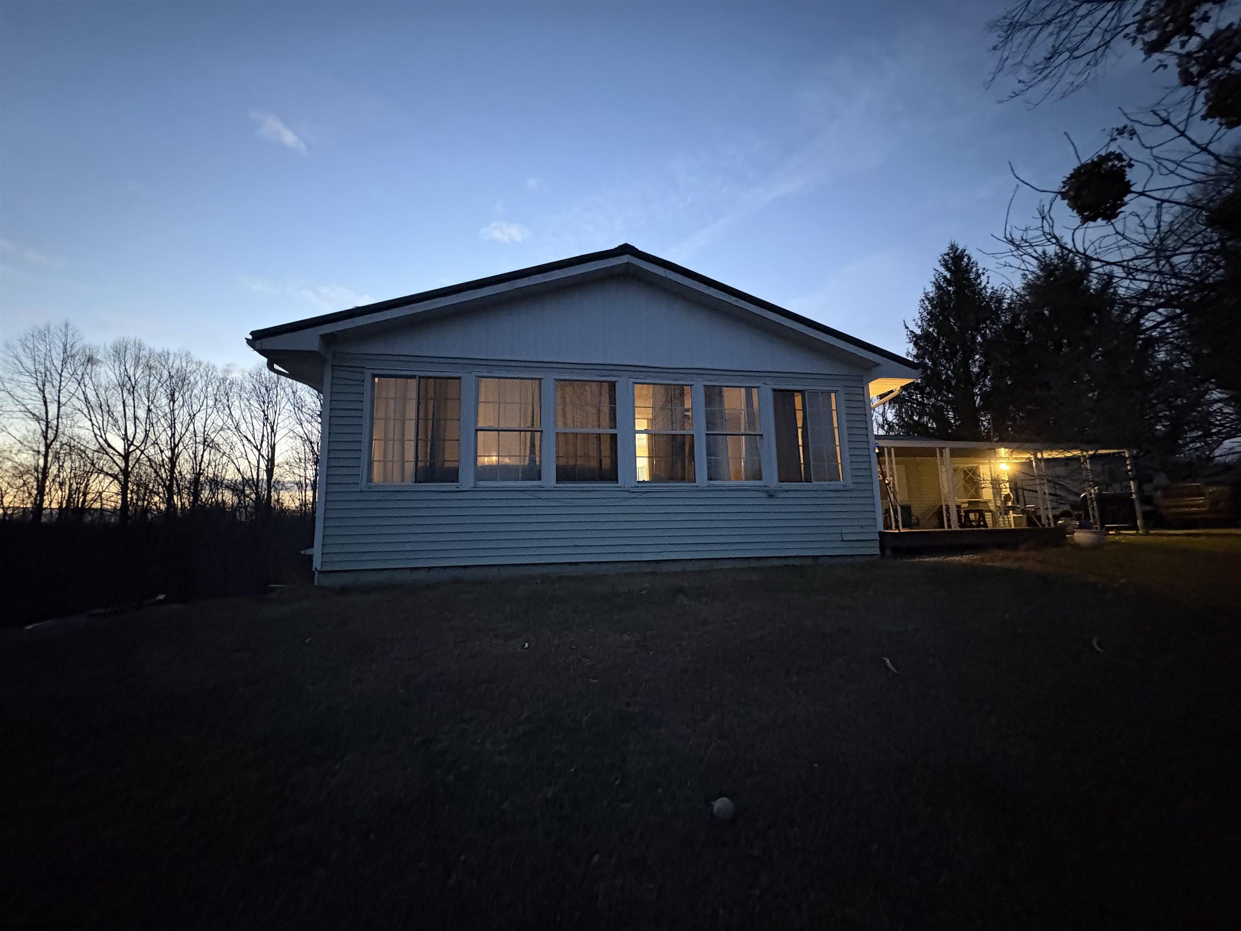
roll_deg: +1.6
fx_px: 502
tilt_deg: +8.1
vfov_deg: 85.7
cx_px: 620
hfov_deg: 102.1
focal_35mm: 14
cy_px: 466
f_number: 2.2
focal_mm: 2.22
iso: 1600
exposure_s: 1/30
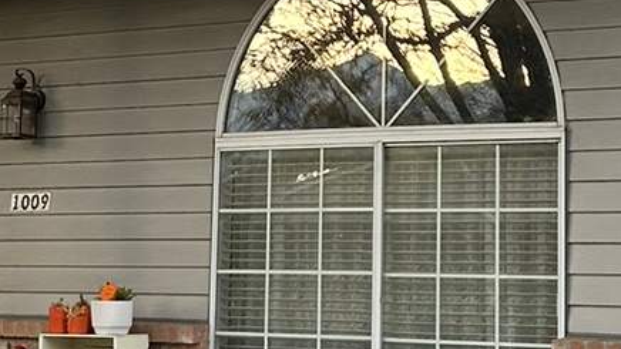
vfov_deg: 9.0
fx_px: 2189
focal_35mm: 133
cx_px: 194
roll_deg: +0.3
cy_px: -21
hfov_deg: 16.1
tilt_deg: +7.3
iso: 50
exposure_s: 1/674
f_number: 1.5
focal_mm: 5.7
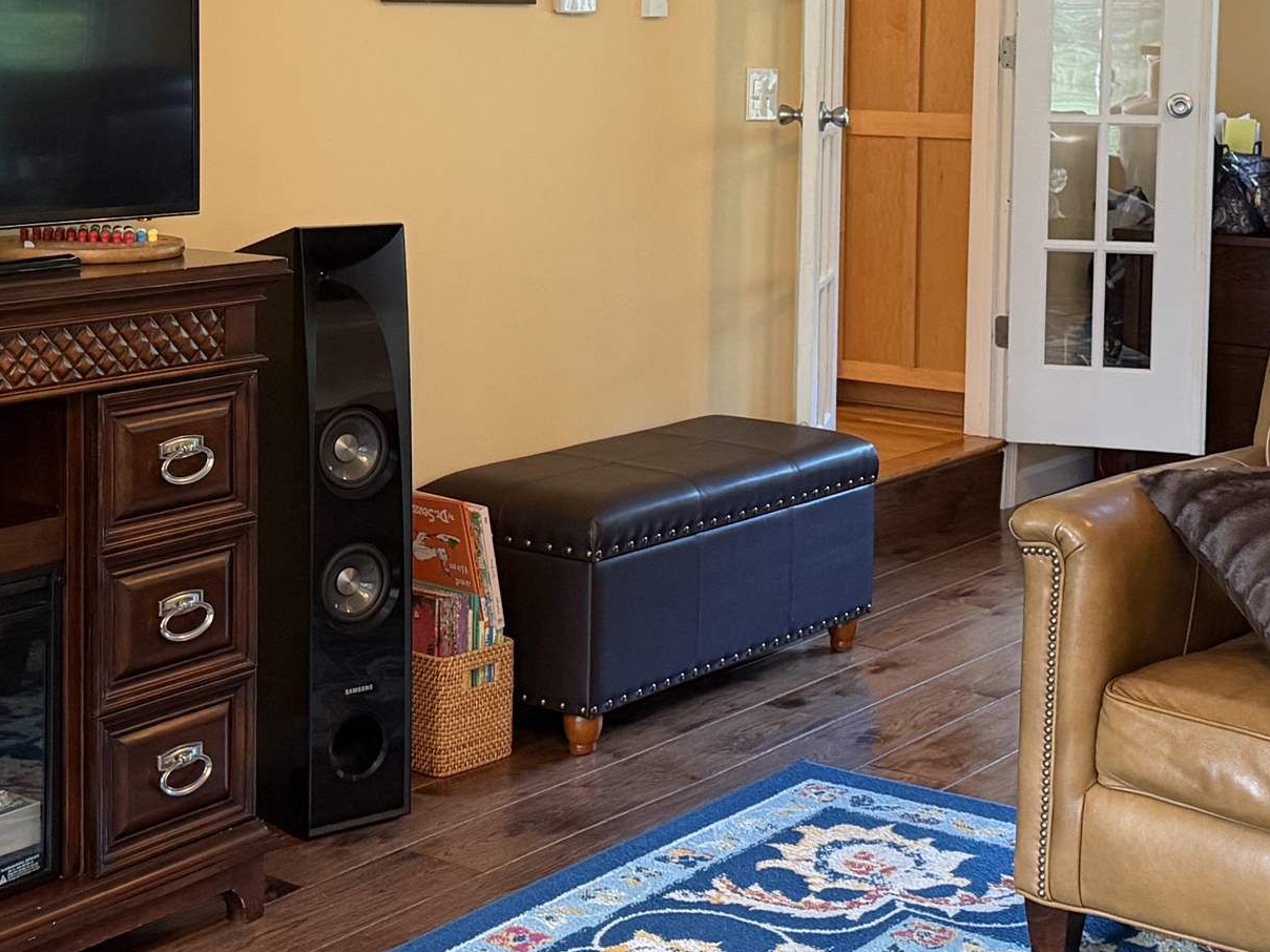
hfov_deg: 31.7
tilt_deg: -3.3
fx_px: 2237
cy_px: 183
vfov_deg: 23.6
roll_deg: -0.6
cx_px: 611
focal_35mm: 61
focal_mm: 6.76
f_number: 1.78
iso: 400
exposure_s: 1/60
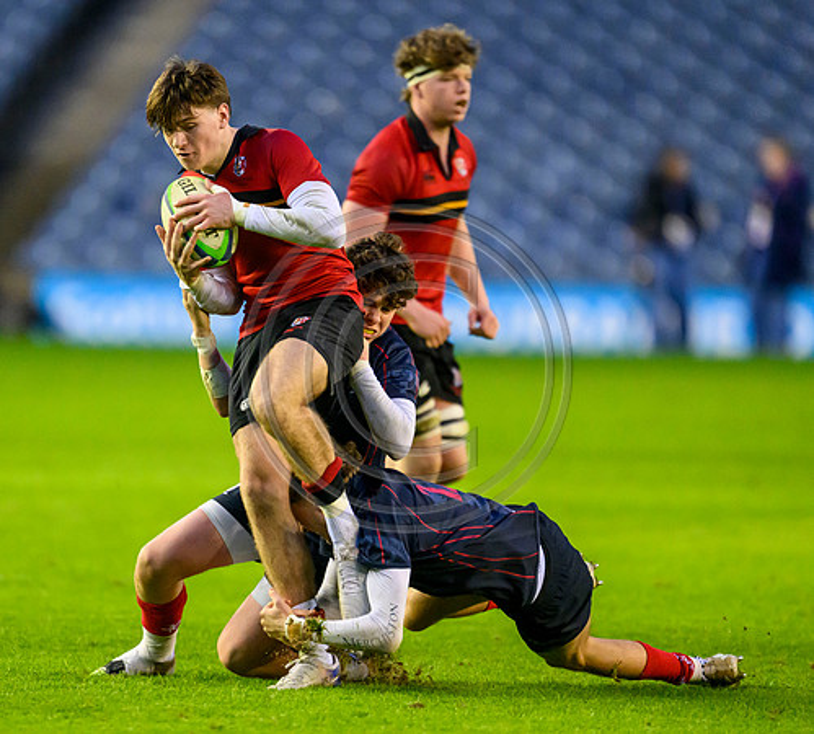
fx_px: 18484
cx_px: 353
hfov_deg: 2.5
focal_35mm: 730
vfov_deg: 2.3
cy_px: 389
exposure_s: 1/1000
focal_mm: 560
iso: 8000
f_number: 4
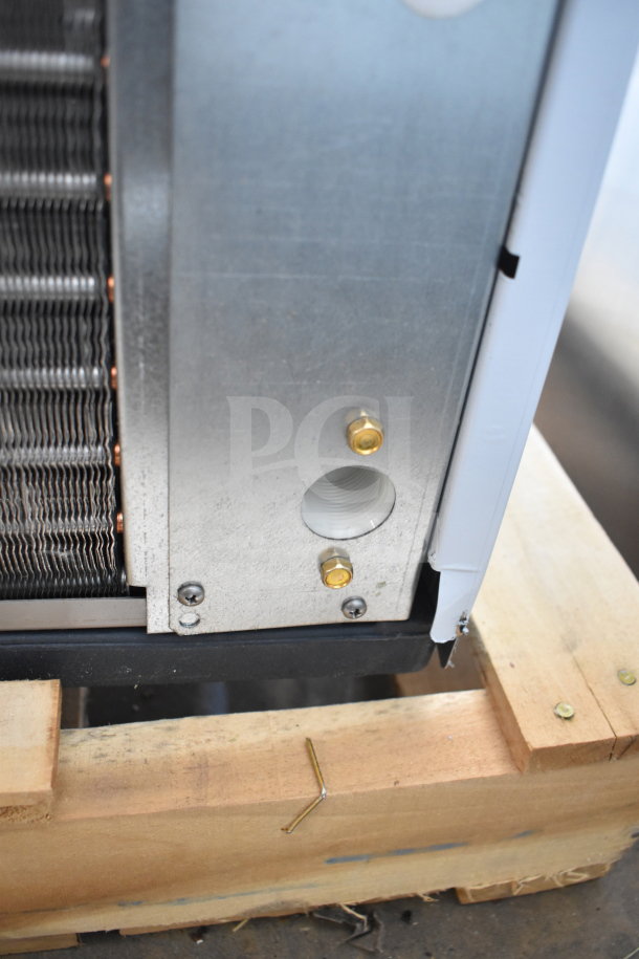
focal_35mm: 30
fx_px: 799
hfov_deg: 43.6
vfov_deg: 61.9
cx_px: 320
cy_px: 480
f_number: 3.8
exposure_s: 1/30
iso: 2200
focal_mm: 20
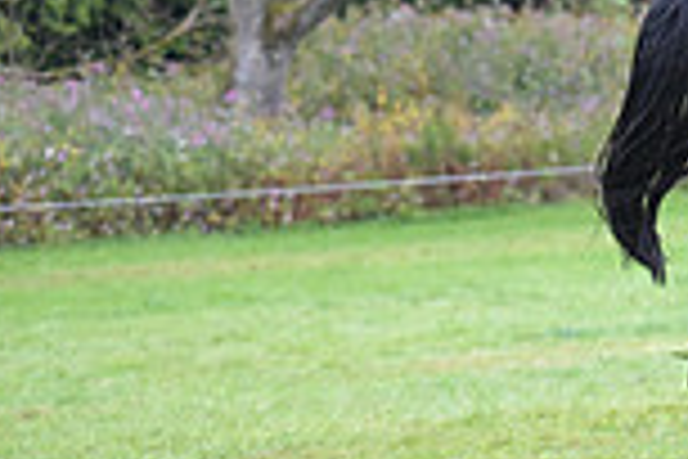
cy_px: 61
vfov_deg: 4.6
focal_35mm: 300
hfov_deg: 6.7
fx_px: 5733
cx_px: 1273
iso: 2200
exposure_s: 1/1000
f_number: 3.2
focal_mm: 79
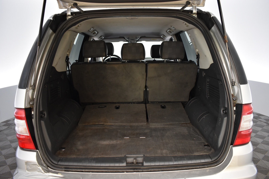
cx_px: 134
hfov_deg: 67.4
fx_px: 202
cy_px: 90
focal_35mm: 27
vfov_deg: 47.9
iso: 1000
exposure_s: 1/30
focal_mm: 18
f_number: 3.5
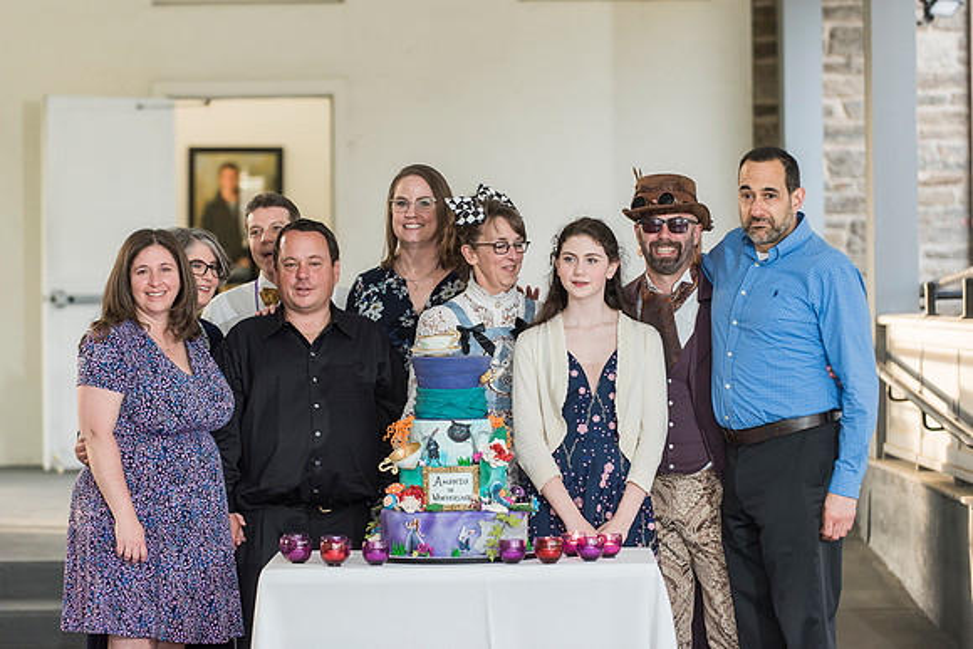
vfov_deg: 10.1
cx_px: 502
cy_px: 320
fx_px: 3674
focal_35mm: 136
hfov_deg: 15.1
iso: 1000
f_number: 3.5
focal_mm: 130
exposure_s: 1/160
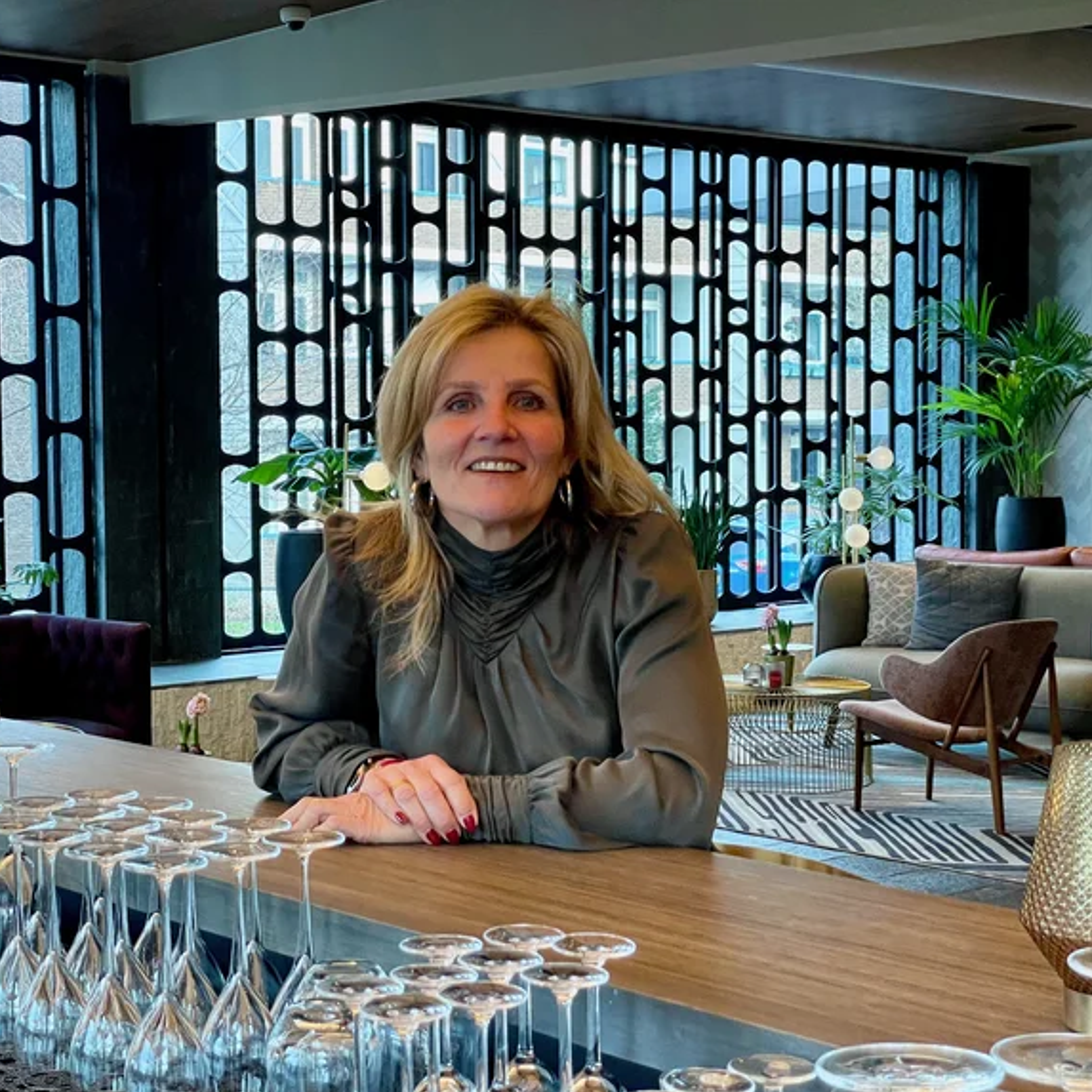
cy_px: 551
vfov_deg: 27.7
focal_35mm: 62
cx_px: 357
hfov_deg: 27.5
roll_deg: +1.3
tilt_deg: -3.2
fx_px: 2213
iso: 80
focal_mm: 6
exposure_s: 1/107
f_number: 2
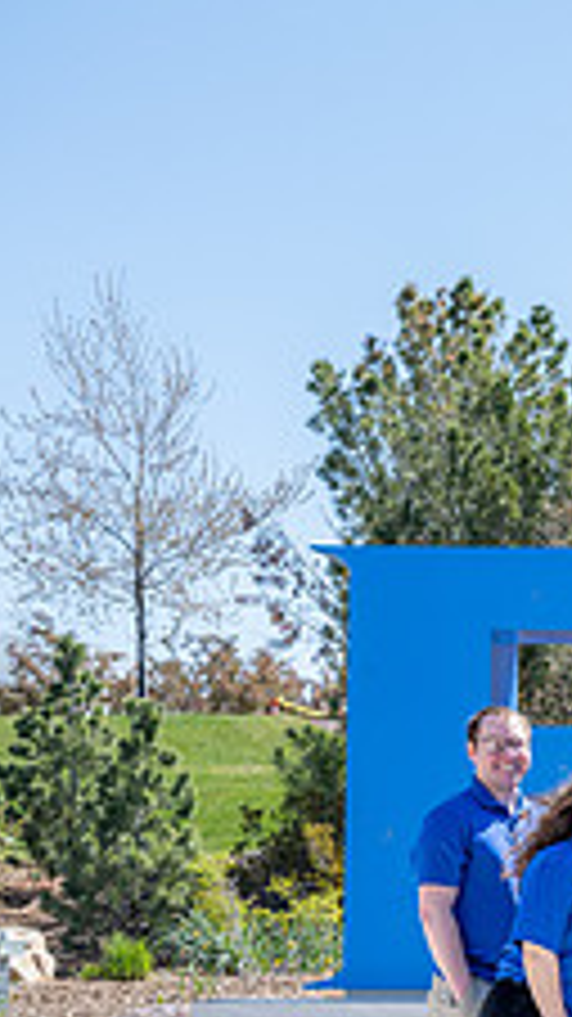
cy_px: 824
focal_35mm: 110
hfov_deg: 10.0
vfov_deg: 19.3
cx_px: 1239
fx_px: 2968
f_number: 5.6
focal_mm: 40
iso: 100
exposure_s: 1/320
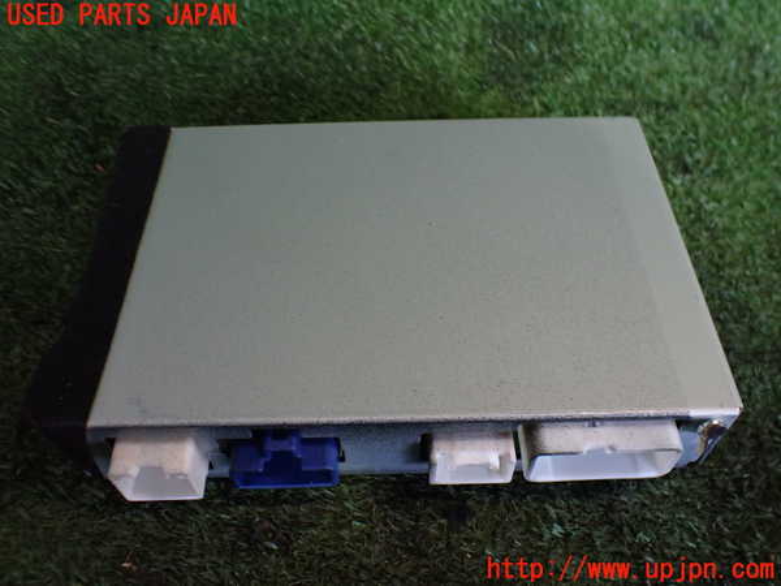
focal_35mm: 30
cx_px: 390
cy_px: 293
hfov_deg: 60.0
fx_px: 677
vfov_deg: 46.8
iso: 400
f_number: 2.3
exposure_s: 1/125
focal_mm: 5.4
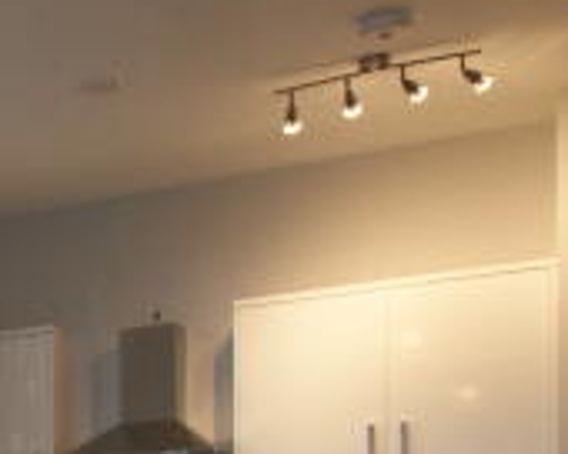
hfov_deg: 17.7
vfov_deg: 16.7
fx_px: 1429
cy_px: 643
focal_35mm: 85
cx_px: -481
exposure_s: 1/60
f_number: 5.6
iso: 400
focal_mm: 10
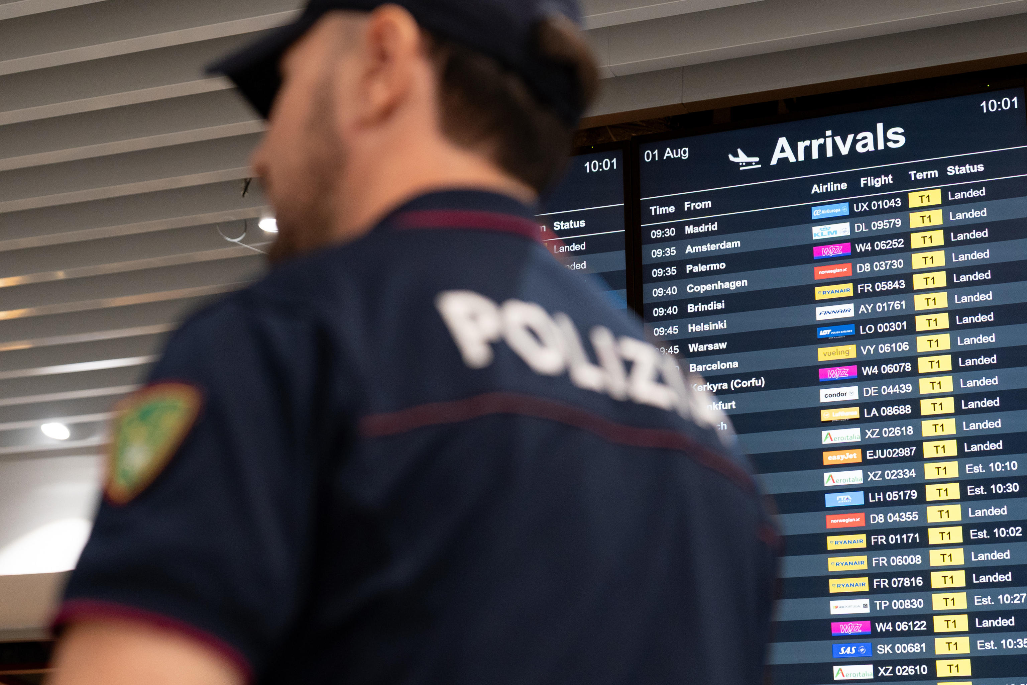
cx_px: 514
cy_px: 342
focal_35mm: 72
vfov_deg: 18.9
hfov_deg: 28.1
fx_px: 2054
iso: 1000
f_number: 2.8
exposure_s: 1/250
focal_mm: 48
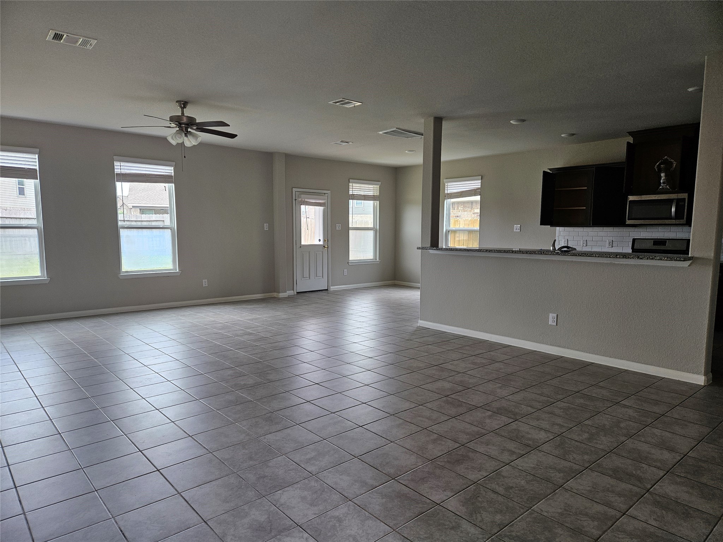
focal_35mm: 23
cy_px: 271
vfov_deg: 58.9
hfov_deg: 73.9
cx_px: 362
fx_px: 480
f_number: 1.8
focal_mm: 5.4
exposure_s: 1/120
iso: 80
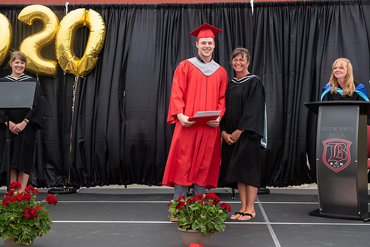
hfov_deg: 35.4
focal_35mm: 56
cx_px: 191
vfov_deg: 24.1
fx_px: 579
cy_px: 106
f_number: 5.6
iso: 500
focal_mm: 48
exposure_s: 1/640
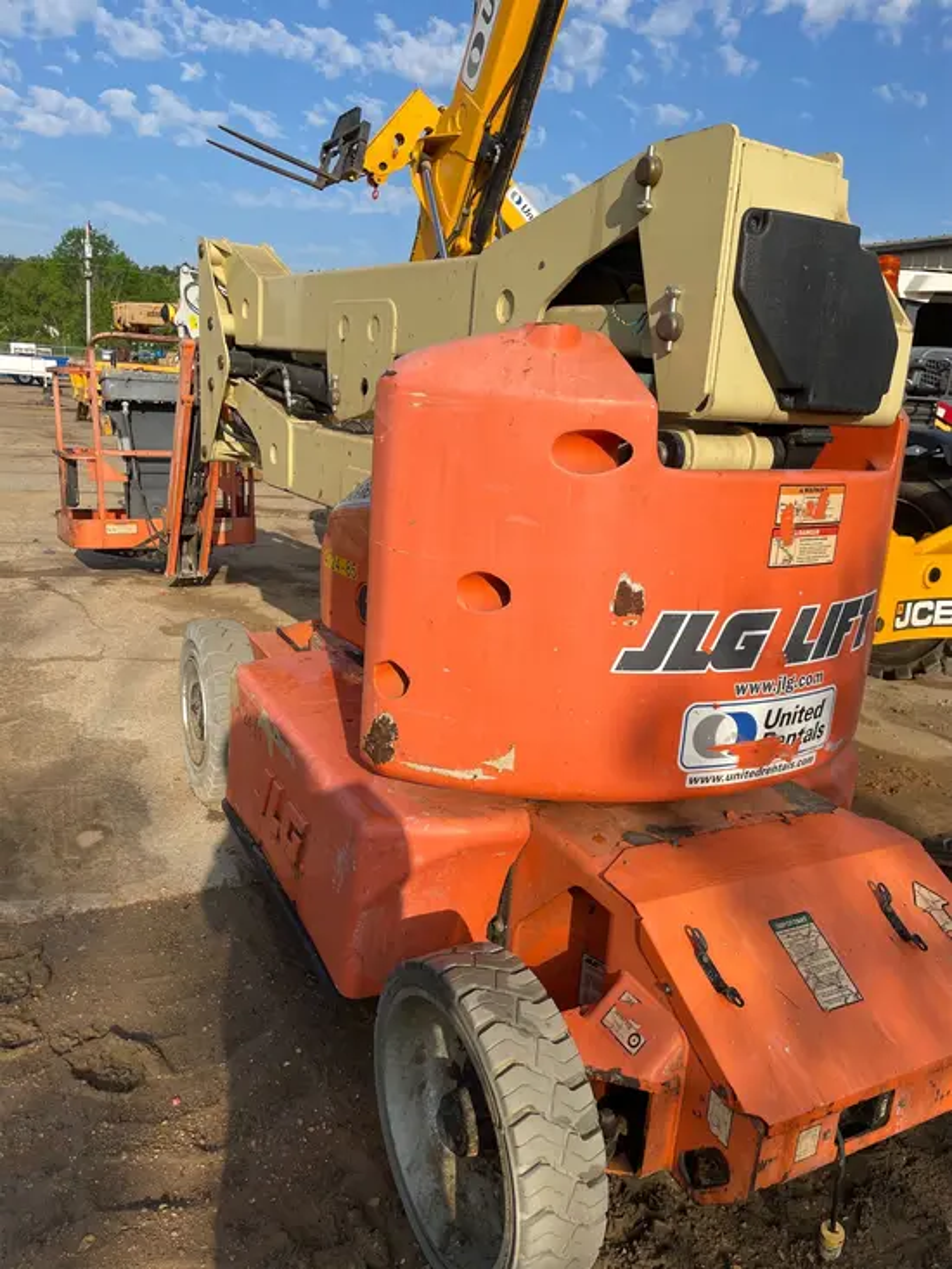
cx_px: 476
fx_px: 953
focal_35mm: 26
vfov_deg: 67.3
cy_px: 634
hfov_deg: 53.1
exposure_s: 1/3731
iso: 32
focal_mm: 4.2
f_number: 1.6
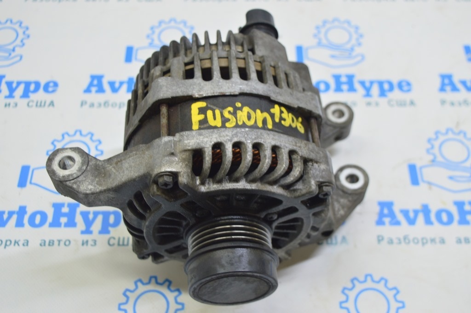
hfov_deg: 41.1
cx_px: 236
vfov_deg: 28.0
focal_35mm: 48
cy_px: 156
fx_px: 627
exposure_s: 1/20
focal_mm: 32
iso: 400
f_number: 5.6
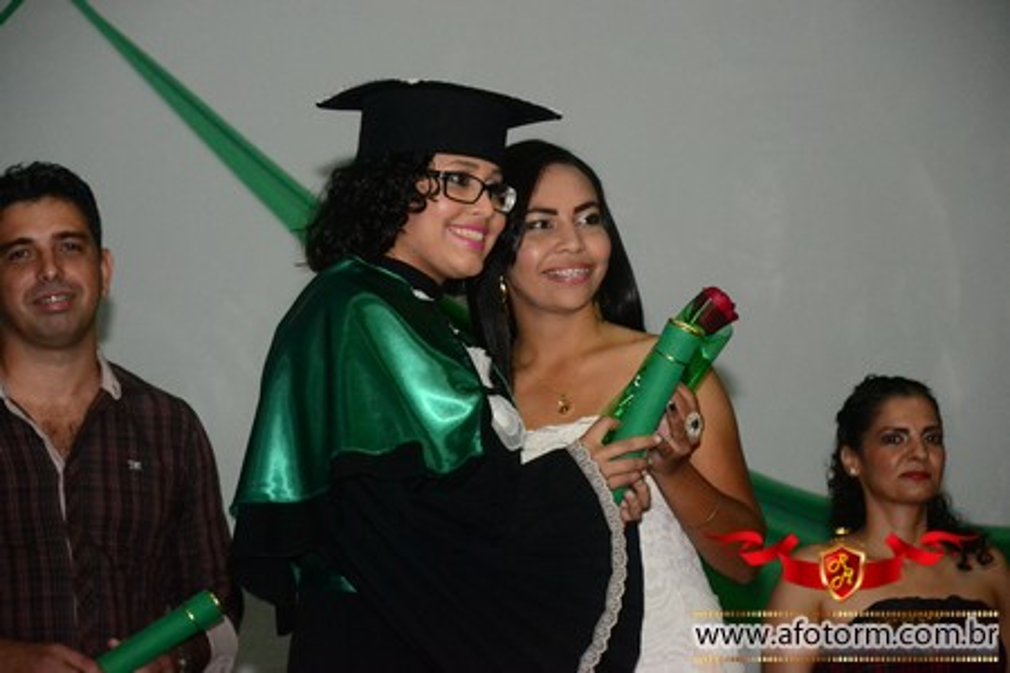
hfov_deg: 13.7
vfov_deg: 9.1
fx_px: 4208
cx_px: 505
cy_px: 336
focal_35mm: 150
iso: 3200
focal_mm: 100
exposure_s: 1/80
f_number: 5.6
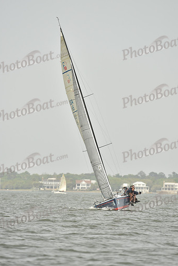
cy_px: 129
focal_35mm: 341
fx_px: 2529
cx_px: 95
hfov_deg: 4.0
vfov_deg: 6.0
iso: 320
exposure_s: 1/1250
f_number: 6.3
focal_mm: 300
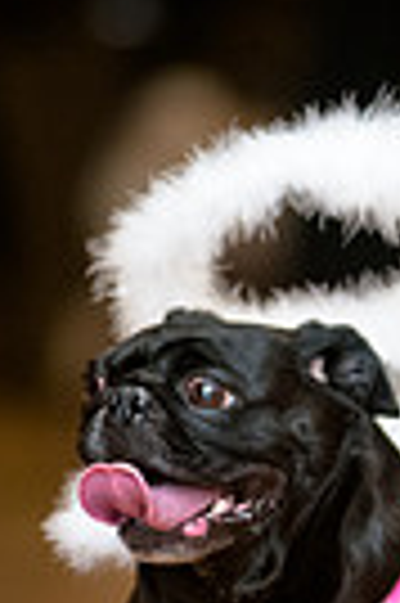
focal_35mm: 1008
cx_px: 299
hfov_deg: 1.4
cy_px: 328
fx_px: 16842
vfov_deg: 2.0
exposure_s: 1/200
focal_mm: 200
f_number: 2.8
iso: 200
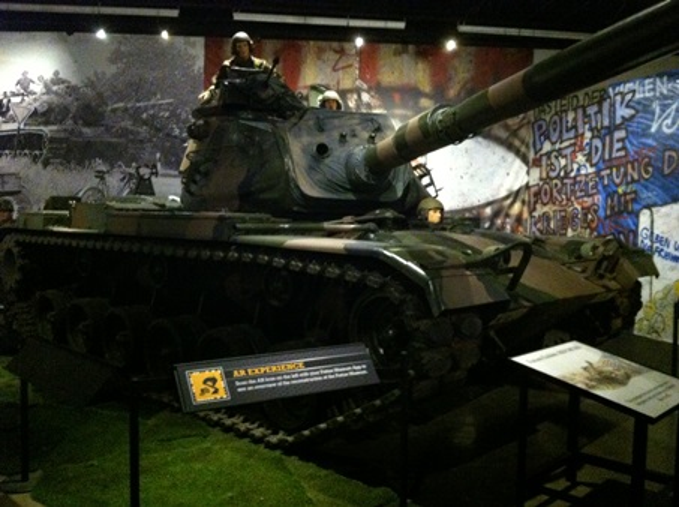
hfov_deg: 52.7
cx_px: 340
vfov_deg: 40.6
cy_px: 254
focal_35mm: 35
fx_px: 685
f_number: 2.8
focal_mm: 3.85
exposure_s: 1/15
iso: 1000
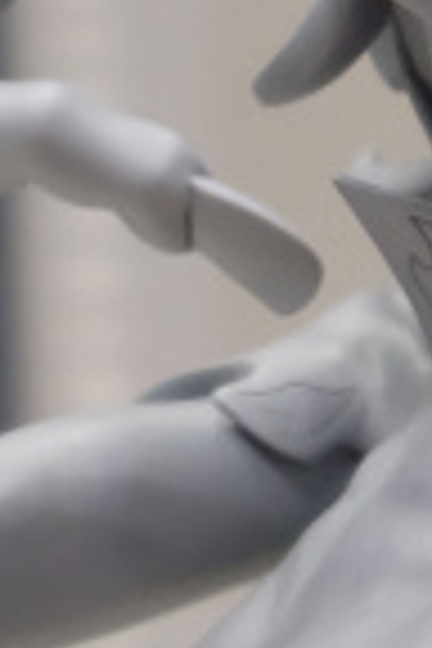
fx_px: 7487
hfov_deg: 3.3
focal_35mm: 416
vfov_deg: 5.0
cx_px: 794
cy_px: 198
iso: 3200
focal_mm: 50
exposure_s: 1/56
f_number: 5.6
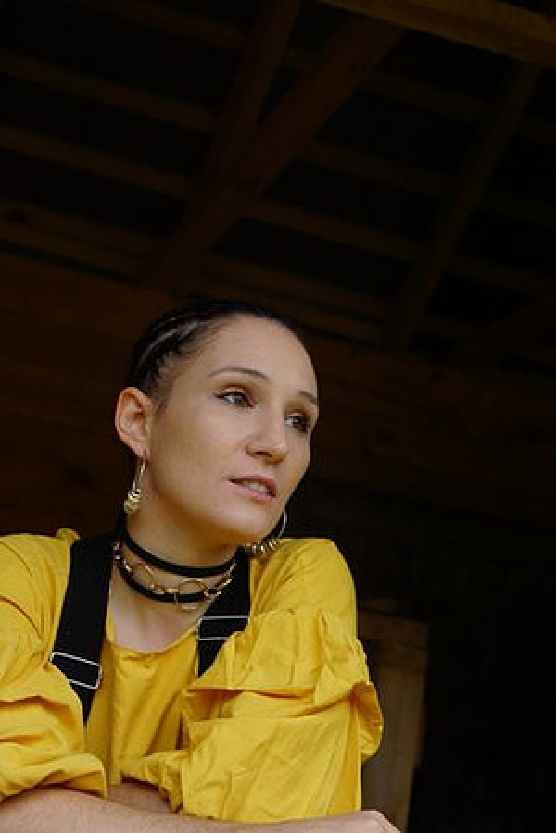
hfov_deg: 18.2
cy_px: 416
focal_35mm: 75
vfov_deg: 27.0
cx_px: 278
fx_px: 1737
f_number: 6.3
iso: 100
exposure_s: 1/80
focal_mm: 50
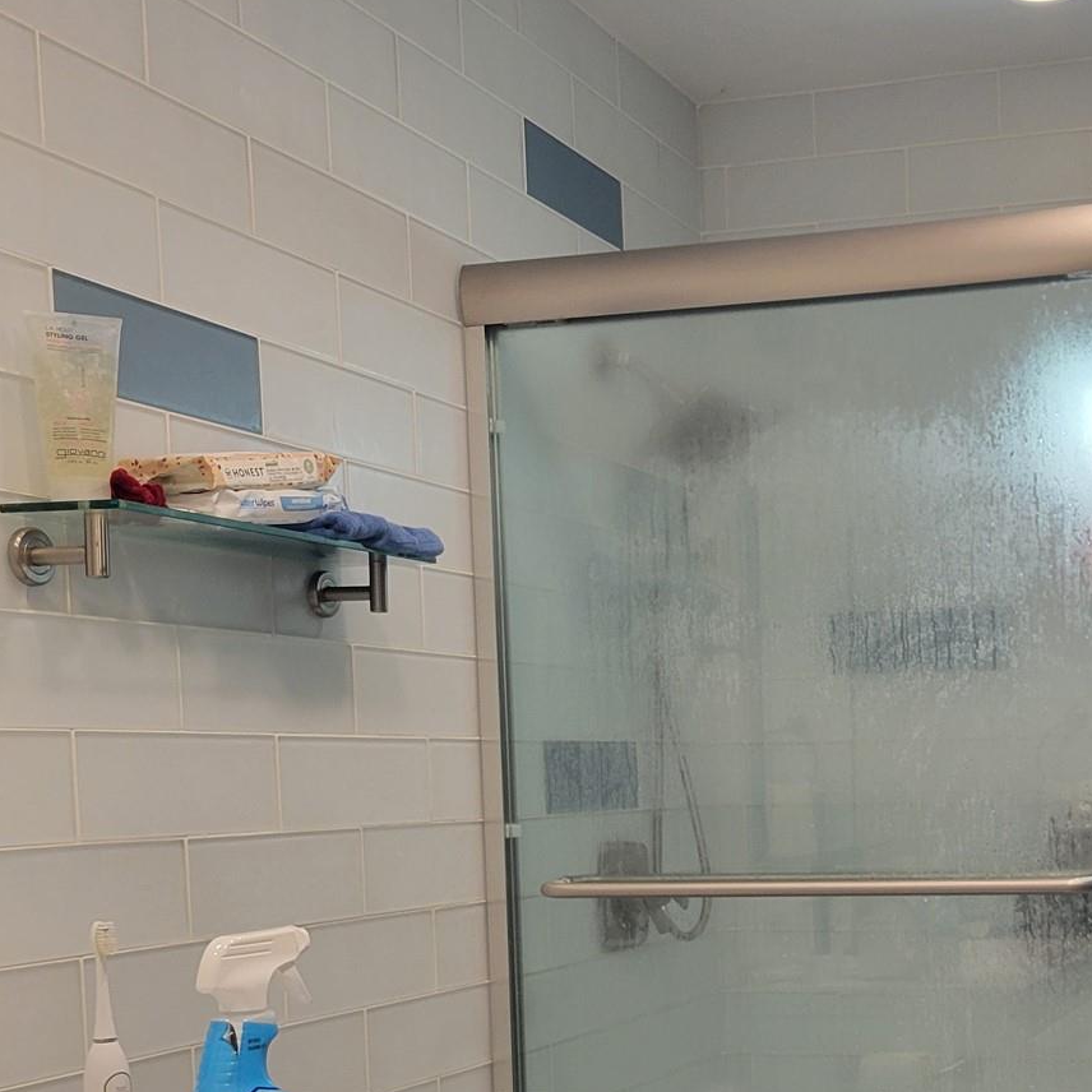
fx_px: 1963
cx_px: 1017
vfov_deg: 30.3
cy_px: 882
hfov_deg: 29.6
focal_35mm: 55
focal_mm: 5.4
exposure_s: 1/120
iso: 200
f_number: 1.8
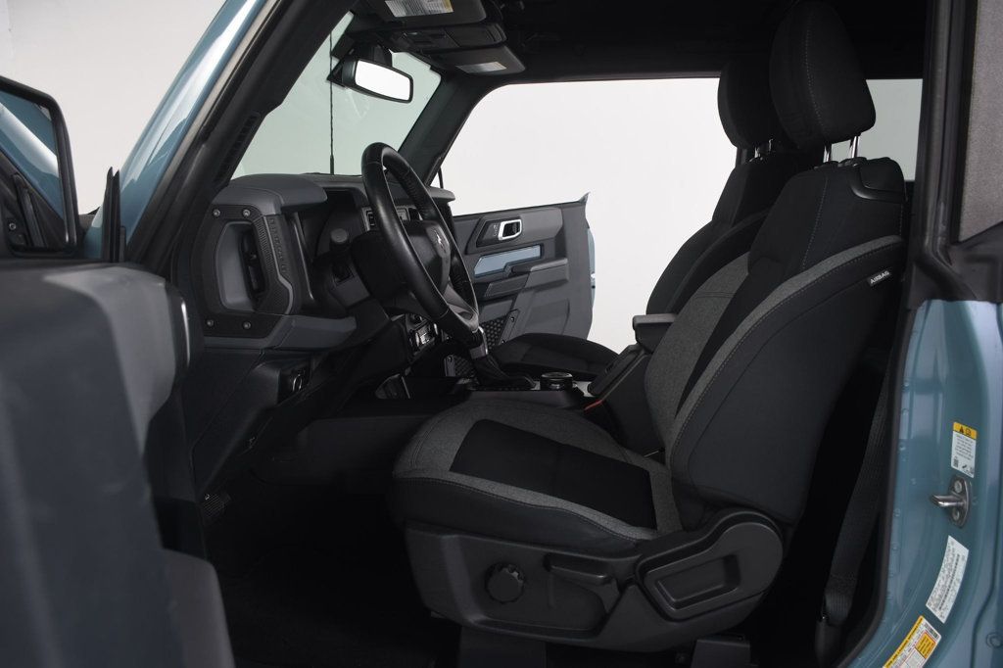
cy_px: 334
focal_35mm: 30
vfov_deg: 43.6
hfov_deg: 61.9
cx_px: 502
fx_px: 836
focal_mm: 20
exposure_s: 1/160
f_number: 6.3
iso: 100
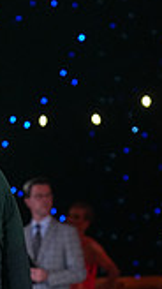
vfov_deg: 8.0
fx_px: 2013
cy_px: 456
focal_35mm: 263
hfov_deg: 4.5
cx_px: -165
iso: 5000
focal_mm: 71
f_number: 5
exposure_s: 1/400
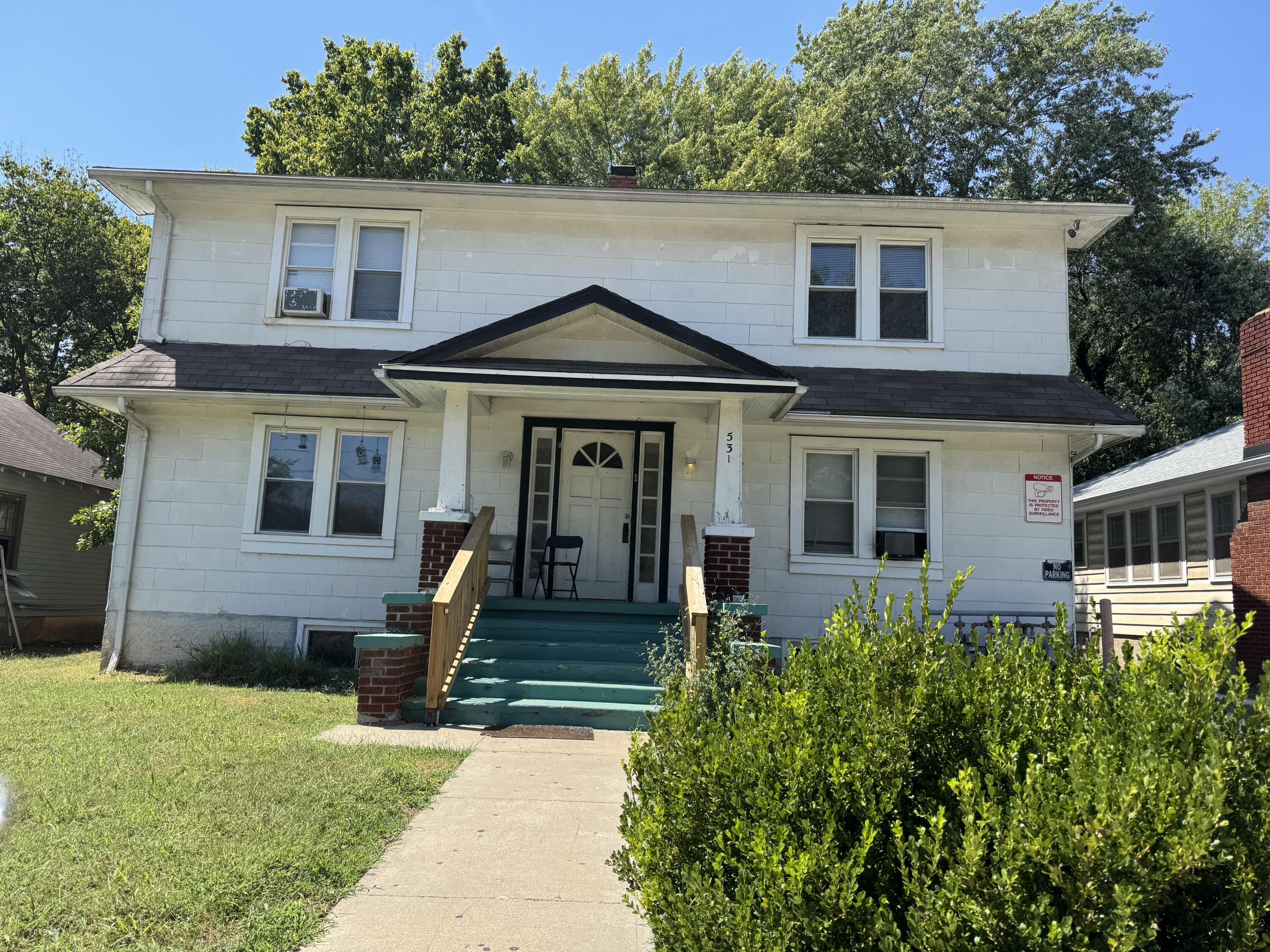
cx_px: 635
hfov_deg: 71.6
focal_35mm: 24
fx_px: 881
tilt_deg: +6.9
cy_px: 476
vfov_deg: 56.8
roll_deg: -2.8
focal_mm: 6.76
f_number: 1.78
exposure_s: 1/2105
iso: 80
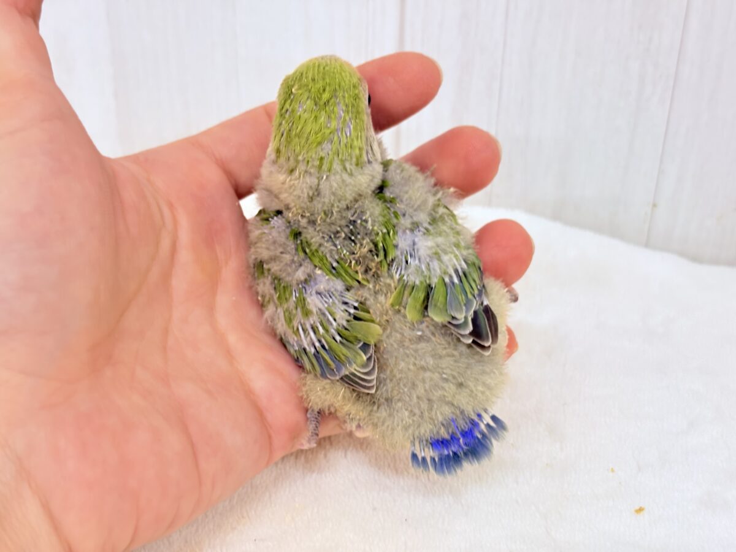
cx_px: 368
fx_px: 1106
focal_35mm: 52
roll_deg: +0.8
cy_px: 276
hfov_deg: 36.8
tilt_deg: -29.2
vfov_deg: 28.0
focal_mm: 5.96
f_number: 1.6
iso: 250
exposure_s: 1/33
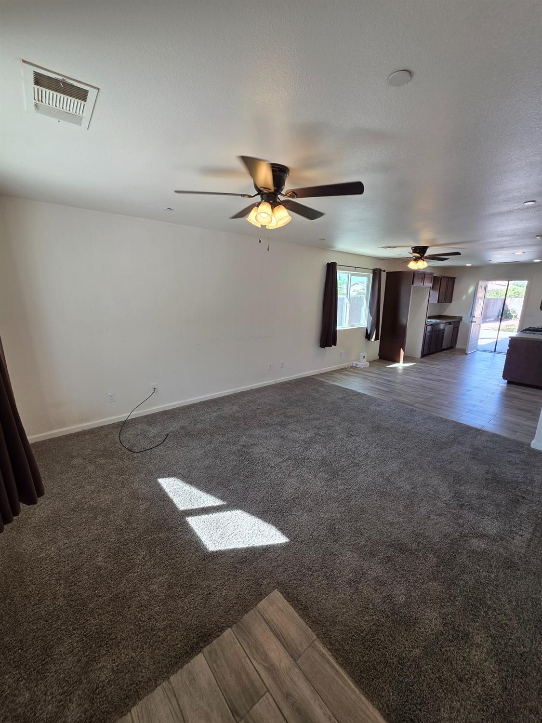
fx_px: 271
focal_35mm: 13
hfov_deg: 89.9
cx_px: 271
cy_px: 362
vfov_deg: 106.2
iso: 80
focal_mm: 2.2
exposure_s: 1/120
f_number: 1.9
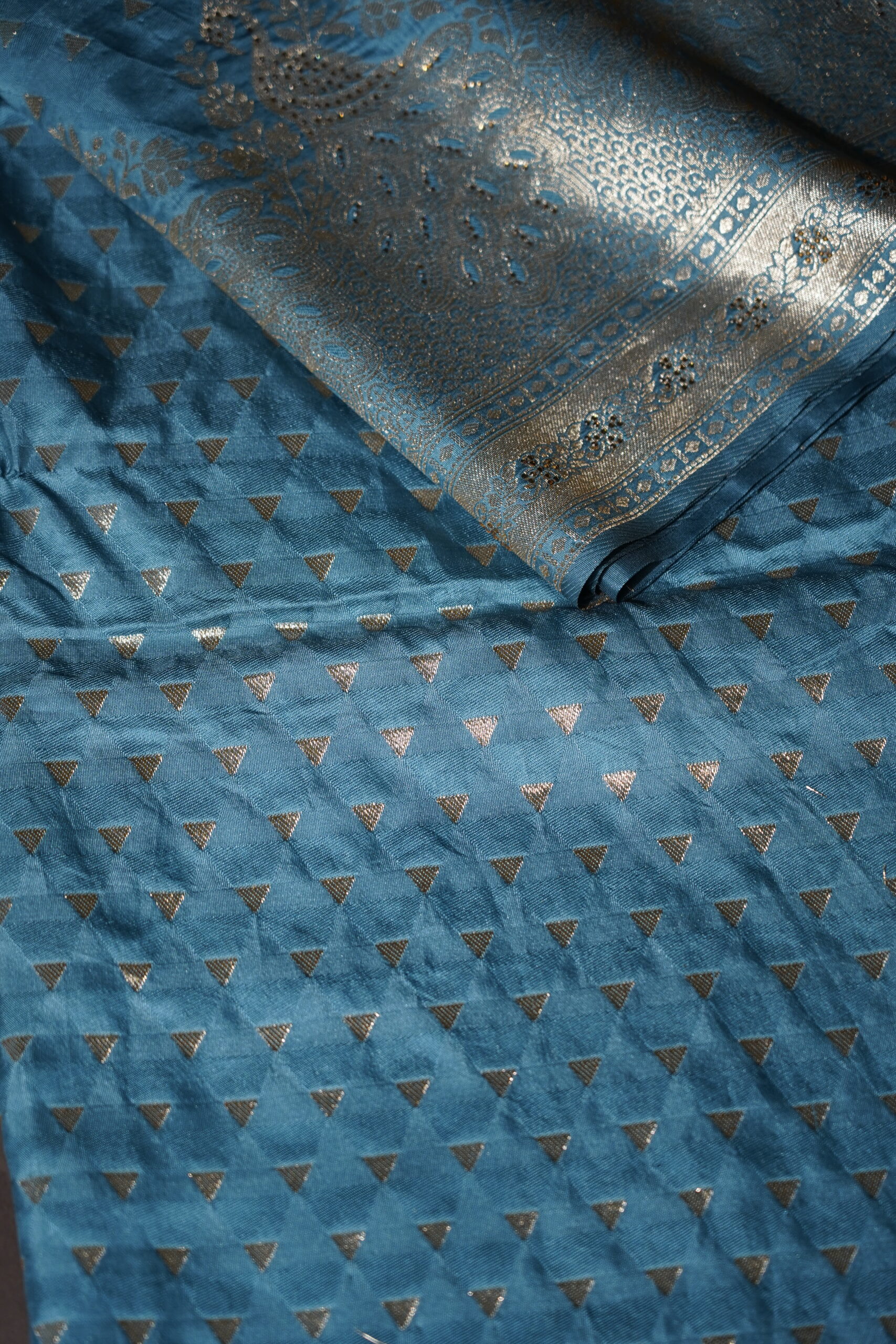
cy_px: 672
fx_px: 3919
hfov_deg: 13.0
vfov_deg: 19.5
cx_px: 448
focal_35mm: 105
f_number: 4
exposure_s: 1/250
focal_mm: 105
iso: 800
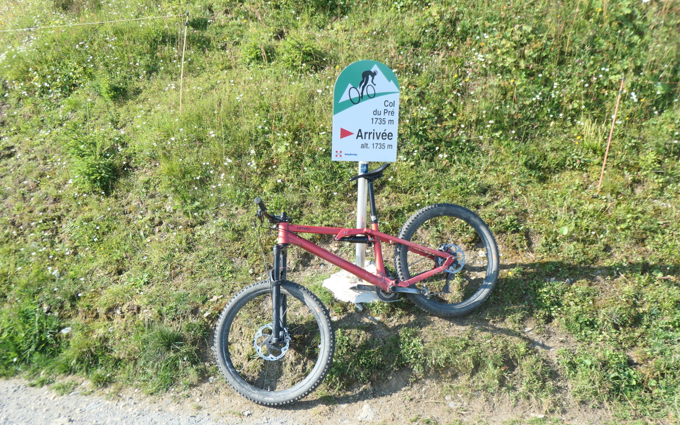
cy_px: 222
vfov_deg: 39.4
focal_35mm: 32
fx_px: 593
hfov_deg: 59.6
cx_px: 339
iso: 200
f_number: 3.6
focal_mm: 11.3
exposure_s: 1/500
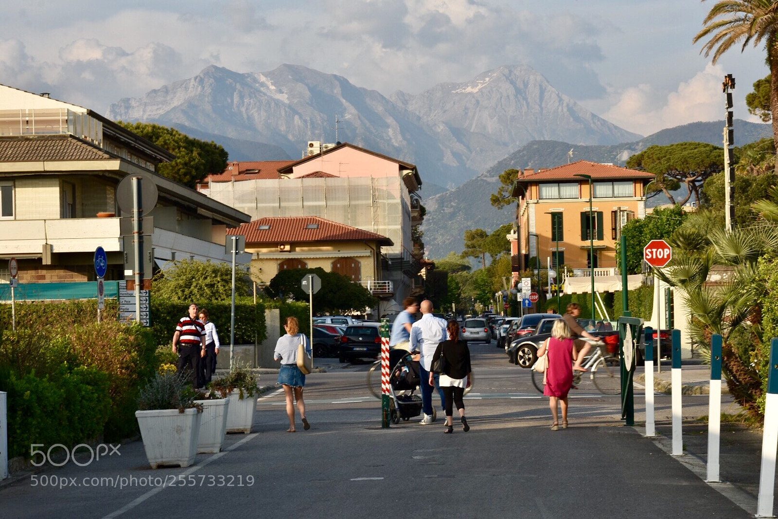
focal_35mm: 93
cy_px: 260
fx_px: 2010
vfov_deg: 14.7
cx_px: 389
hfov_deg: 21.9
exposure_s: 1/125
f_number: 11
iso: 100
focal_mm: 62
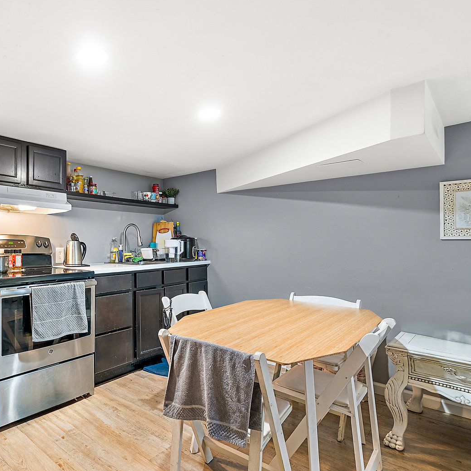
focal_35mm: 21
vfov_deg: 72.1
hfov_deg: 68.2
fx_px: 323
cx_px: 127
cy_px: 240
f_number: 7.1
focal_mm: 16
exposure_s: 1.6
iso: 320
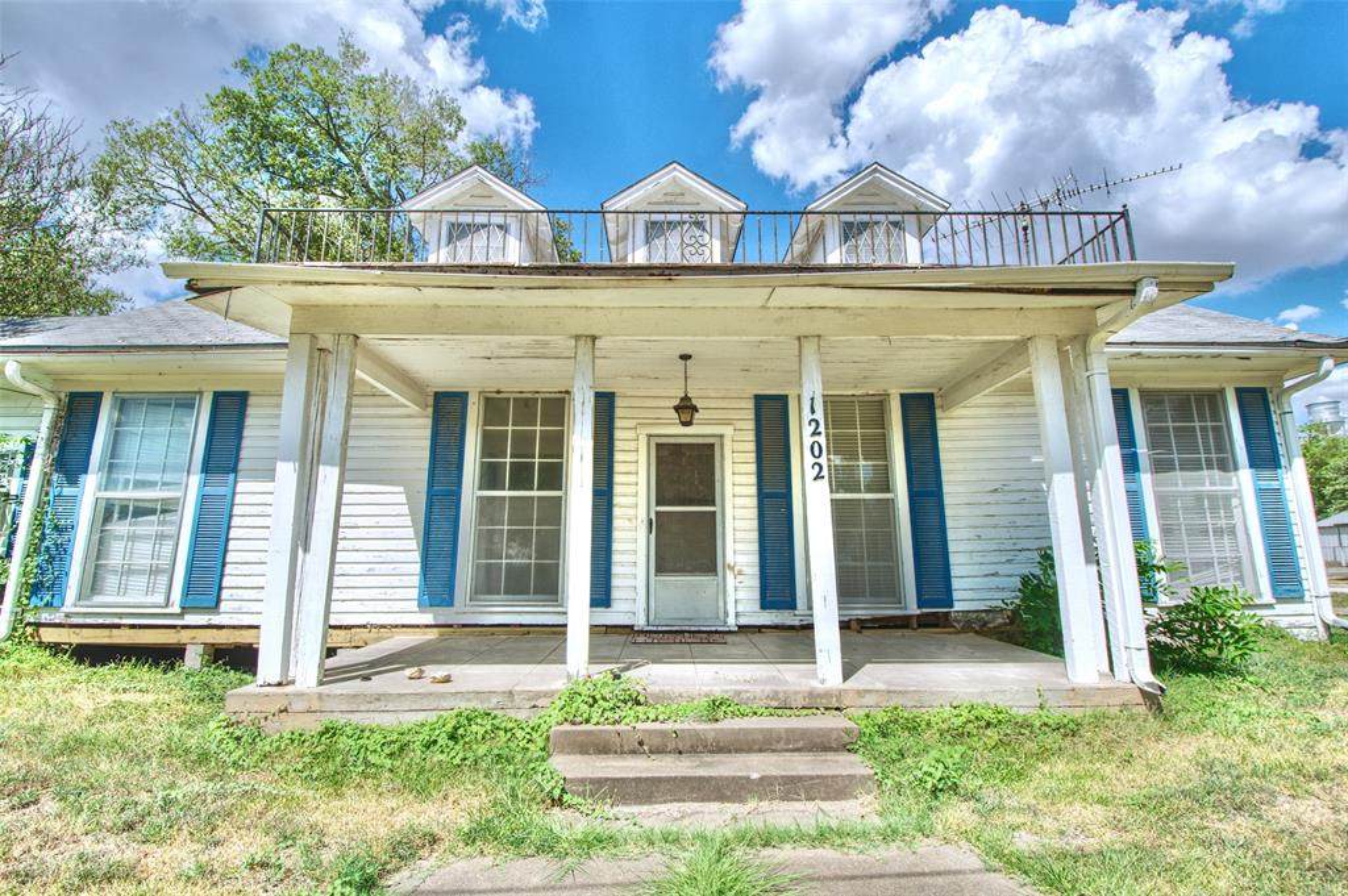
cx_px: 674
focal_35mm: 15
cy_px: 448
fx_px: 561
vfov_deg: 77.2
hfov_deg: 100.4
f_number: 7.1
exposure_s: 1/1000
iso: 640
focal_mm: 10
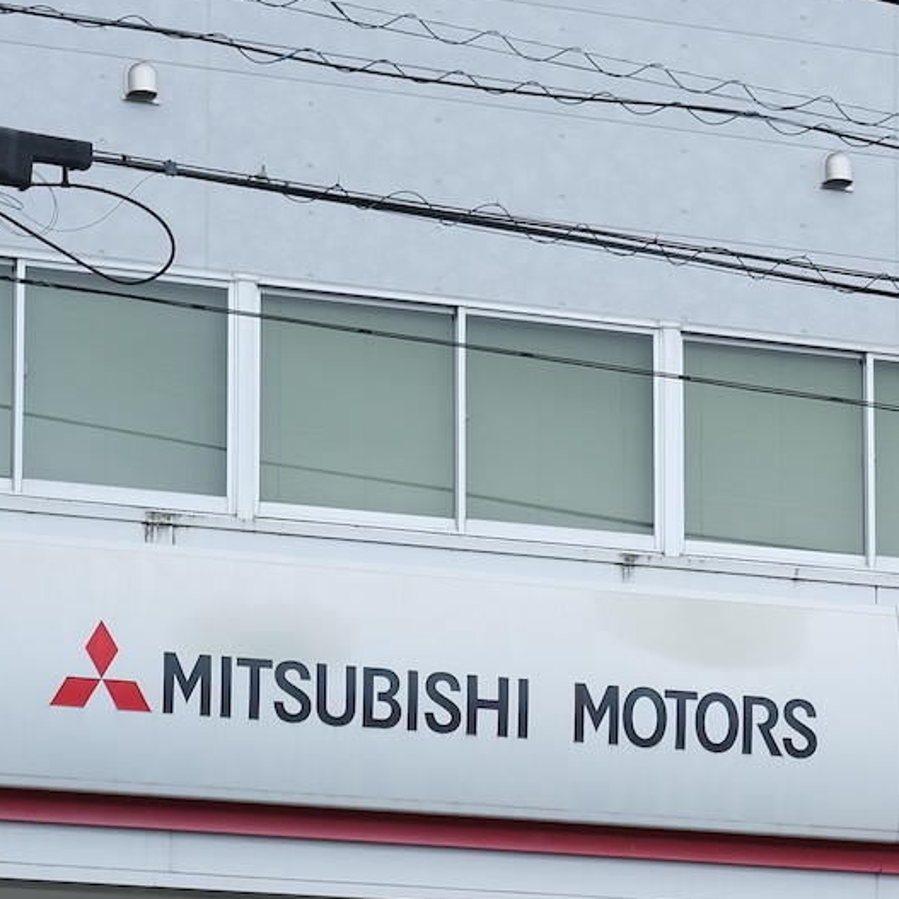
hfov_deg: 9.8
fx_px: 5142
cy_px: 1127
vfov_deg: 9.8
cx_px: 1155
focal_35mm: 175
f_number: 5
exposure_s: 1/450
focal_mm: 35
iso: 320
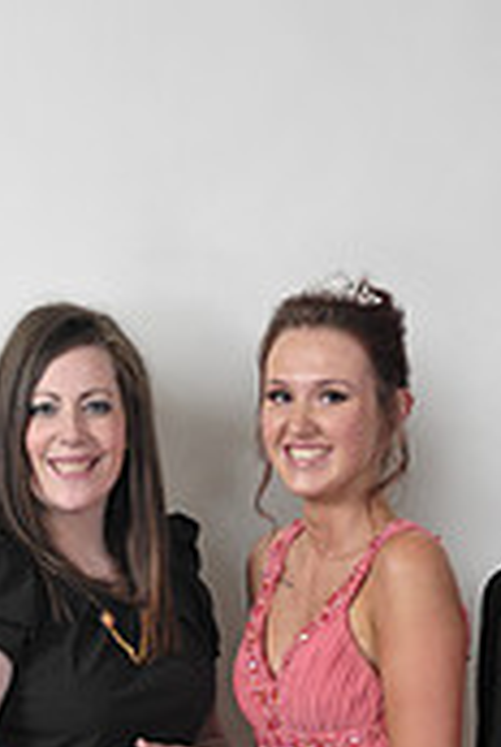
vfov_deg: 16.5
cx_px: 160
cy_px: 976
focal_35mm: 117
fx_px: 2432
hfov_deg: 11.7
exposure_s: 1/160
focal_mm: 35
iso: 1000
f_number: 7.1
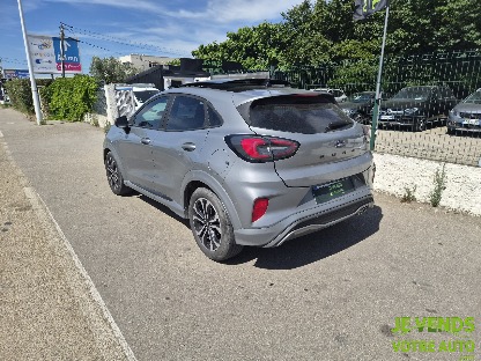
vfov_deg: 58.9
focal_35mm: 23
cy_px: 180
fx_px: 320
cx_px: 240
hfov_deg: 73.9
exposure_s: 1/5440
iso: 80
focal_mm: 5.4
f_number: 1.8
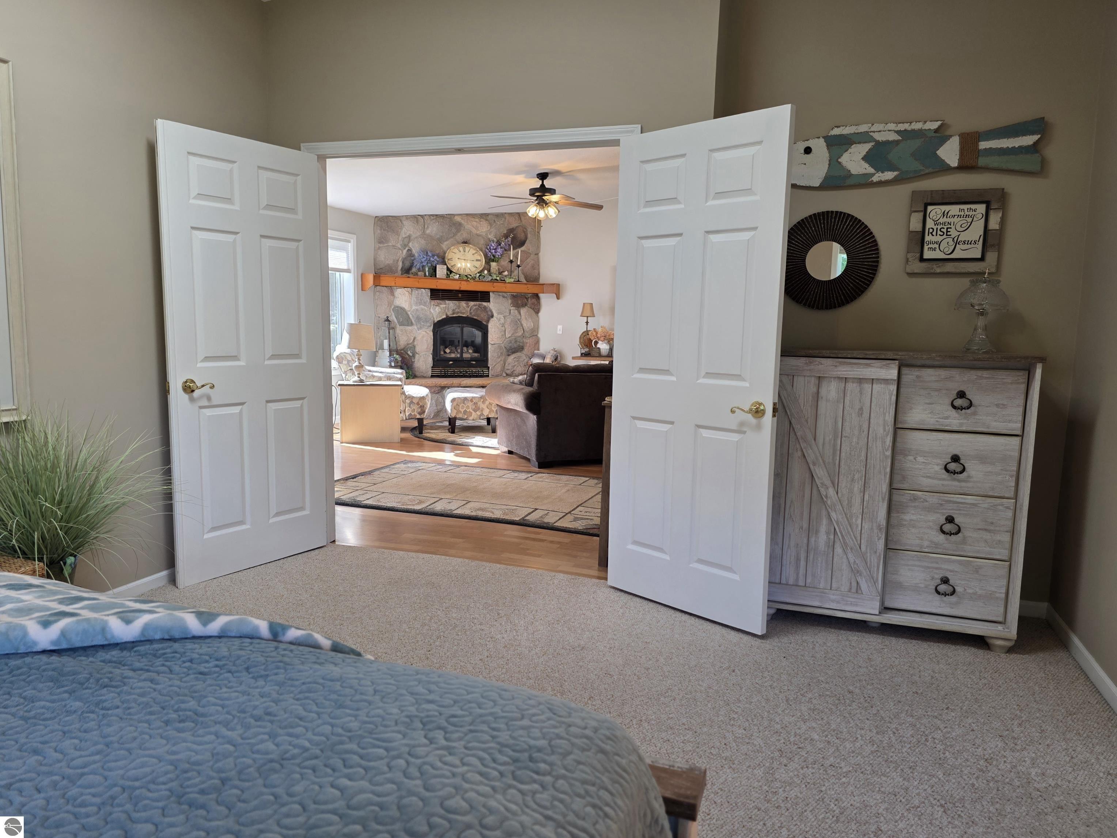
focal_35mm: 23
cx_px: 558
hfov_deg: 73.9
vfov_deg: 58.9
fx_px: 742
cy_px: 419
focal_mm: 6.3
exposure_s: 1/120
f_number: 1.7
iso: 80
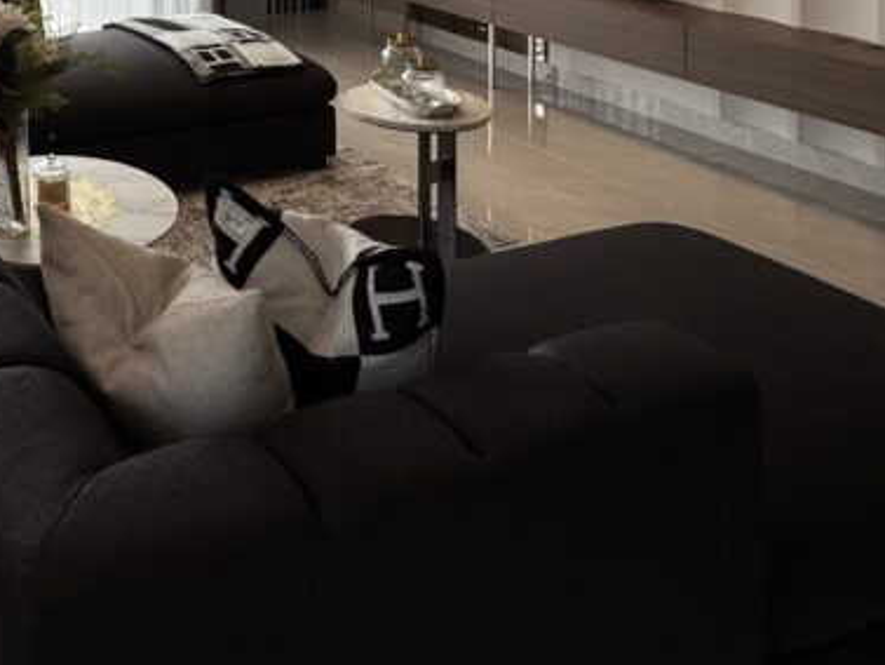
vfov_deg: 30.6
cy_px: -174
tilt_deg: -1.0
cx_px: 77
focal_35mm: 38
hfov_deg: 44.3
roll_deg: +0.4
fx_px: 972
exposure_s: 1/512
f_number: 2.2
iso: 40
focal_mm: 2.22
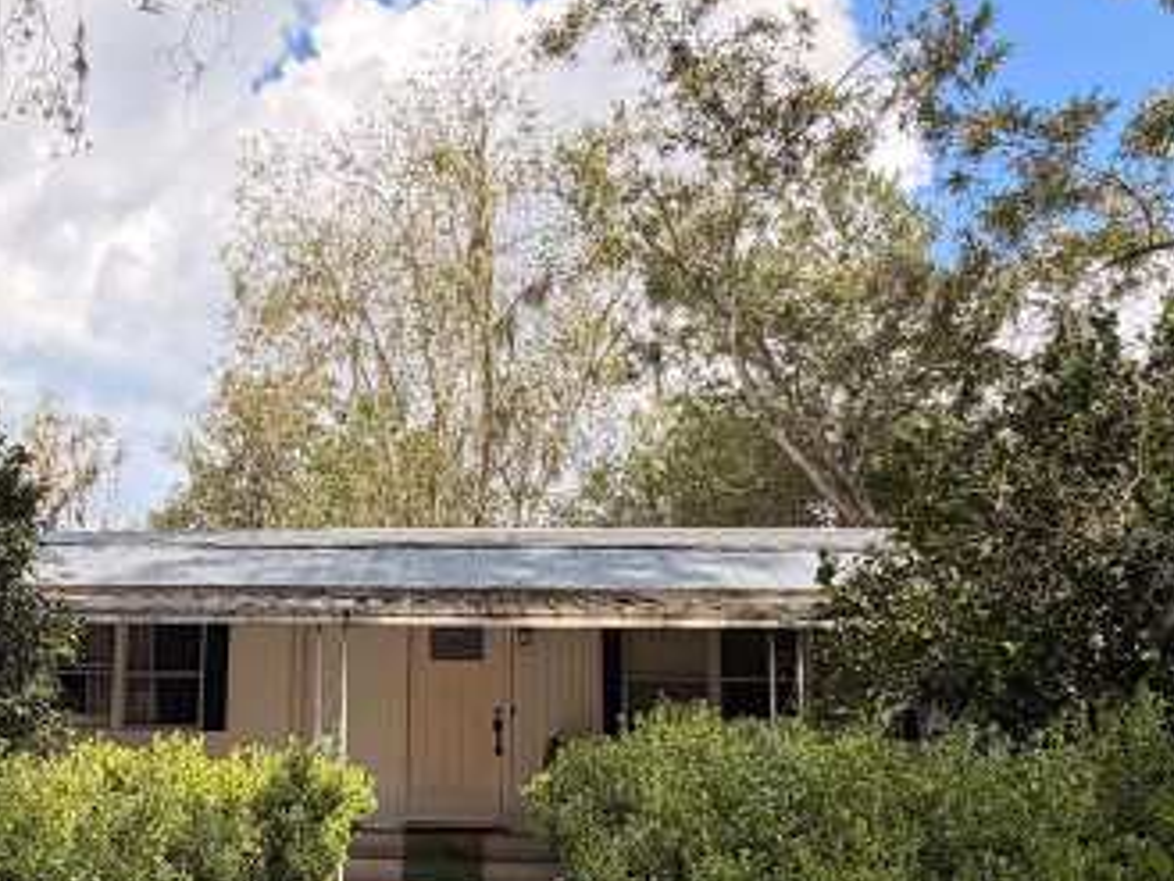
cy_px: 628
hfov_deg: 53.3
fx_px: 1154
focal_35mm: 34
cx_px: 435
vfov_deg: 41.0
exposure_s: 1/742
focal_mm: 2.22
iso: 40
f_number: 2.2
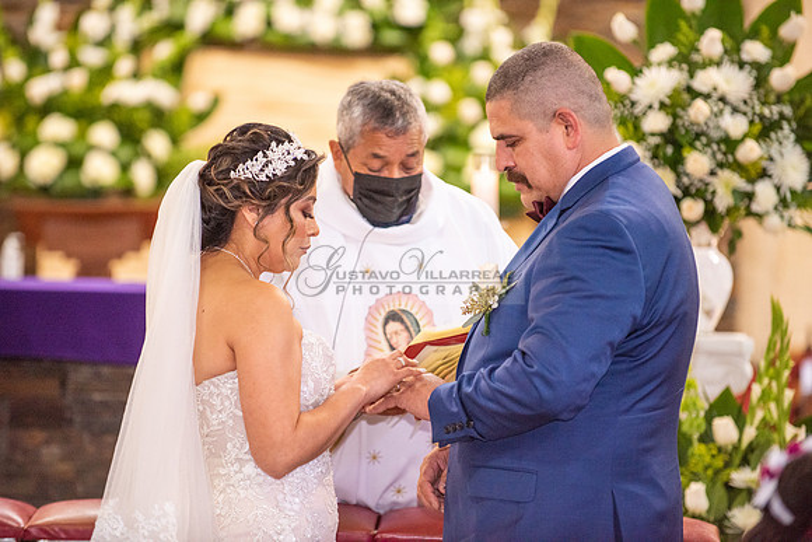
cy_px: 271
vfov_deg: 6.9
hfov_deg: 10.3
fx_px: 4512
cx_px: 406
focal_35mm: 200
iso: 2000
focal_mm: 200
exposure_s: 1/160
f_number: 2.8
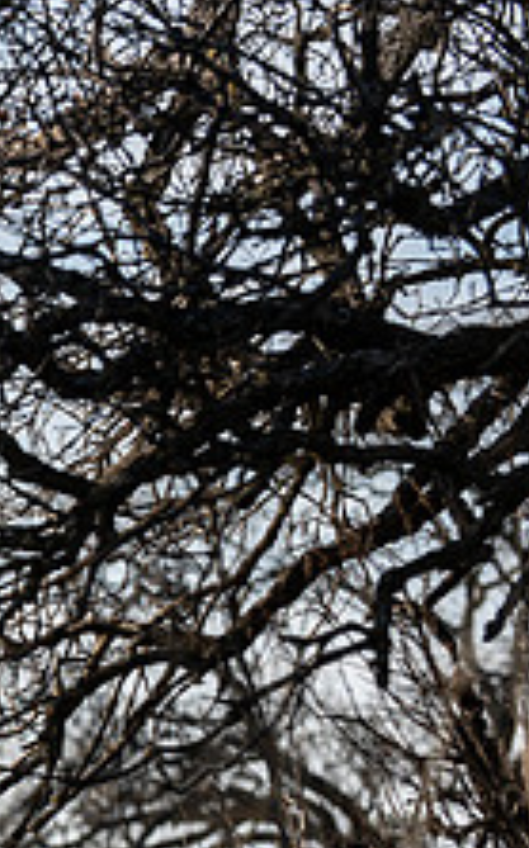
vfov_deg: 7.2
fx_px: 6749
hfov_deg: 4.4
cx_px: -544
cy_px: 702
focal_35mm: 292
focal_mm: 110
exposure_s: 1/250
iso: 50
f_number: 4.5
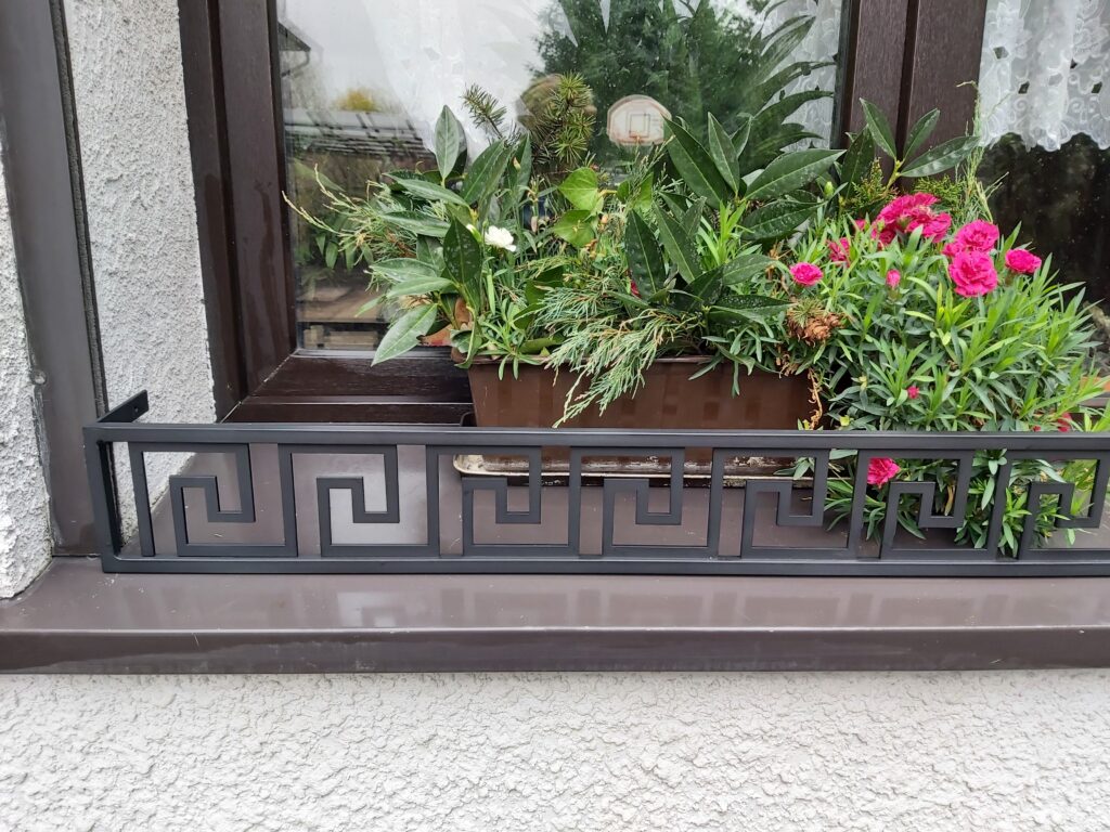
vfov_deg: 53.1
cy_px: 416
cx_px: 555
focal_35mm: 26
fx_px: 834
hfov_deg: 67.3
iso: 80
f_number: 1.7
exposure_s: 1/60
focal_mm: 3.92
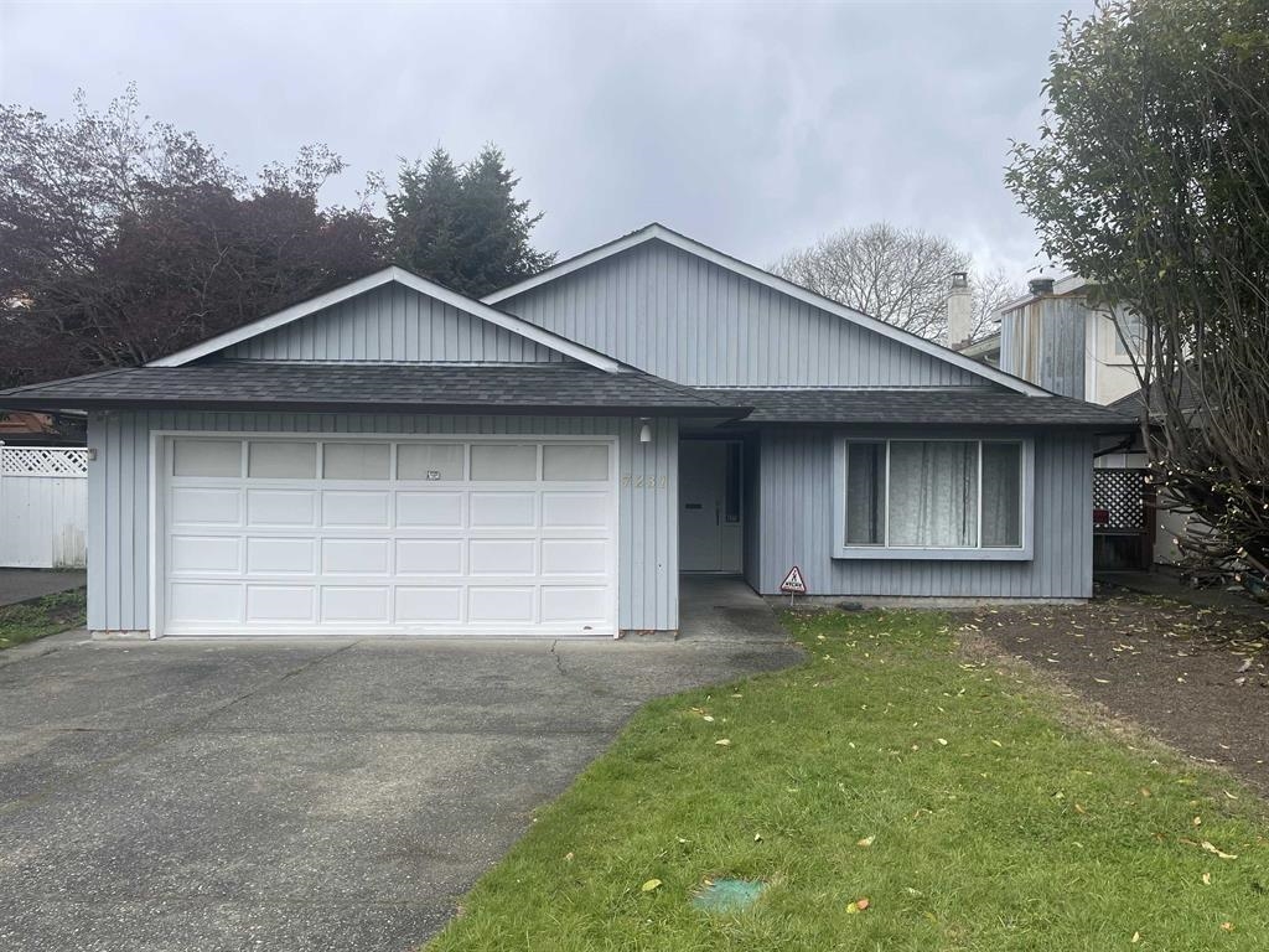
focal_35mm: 26
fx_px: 953
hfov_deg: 67.3
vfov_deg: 53.1
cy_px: 476
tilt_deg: -1.0
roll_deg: -0.3
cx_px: 634
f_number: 1.6
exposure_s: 1/2959
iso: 32
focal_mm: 4.2
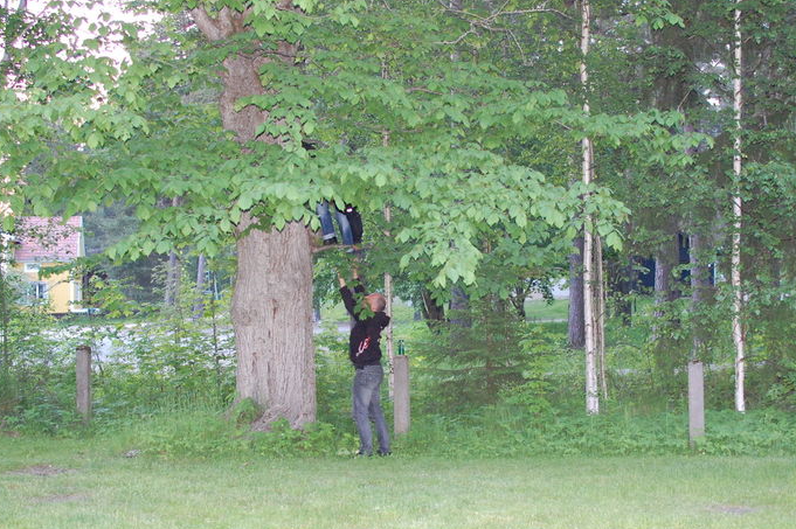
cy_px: 274
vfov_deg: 22.0
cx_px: 412
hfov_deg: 32.6
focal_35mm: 62
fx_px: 1361
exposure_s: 1/60
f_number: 2.8
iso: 1600
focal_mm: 35
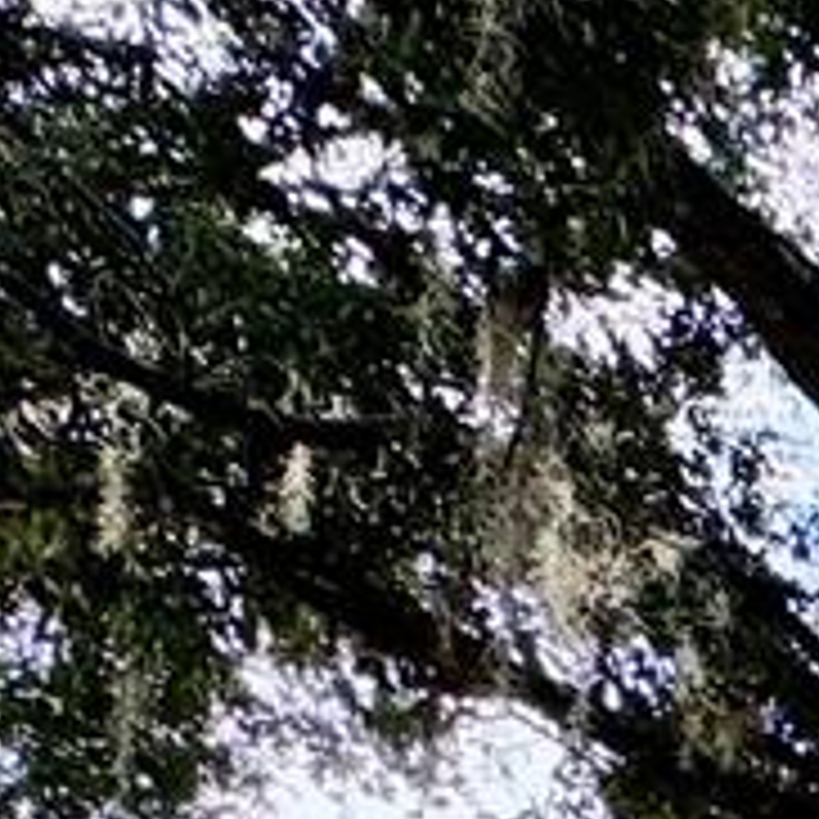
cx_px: 2475
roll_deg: -0.5
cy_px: 2304
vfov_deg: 11.3
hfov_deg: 10.7
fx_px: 2918
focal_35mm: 109
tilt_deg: +6.5
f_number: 2.2
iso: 40
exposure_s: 1/235
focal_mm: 2.22
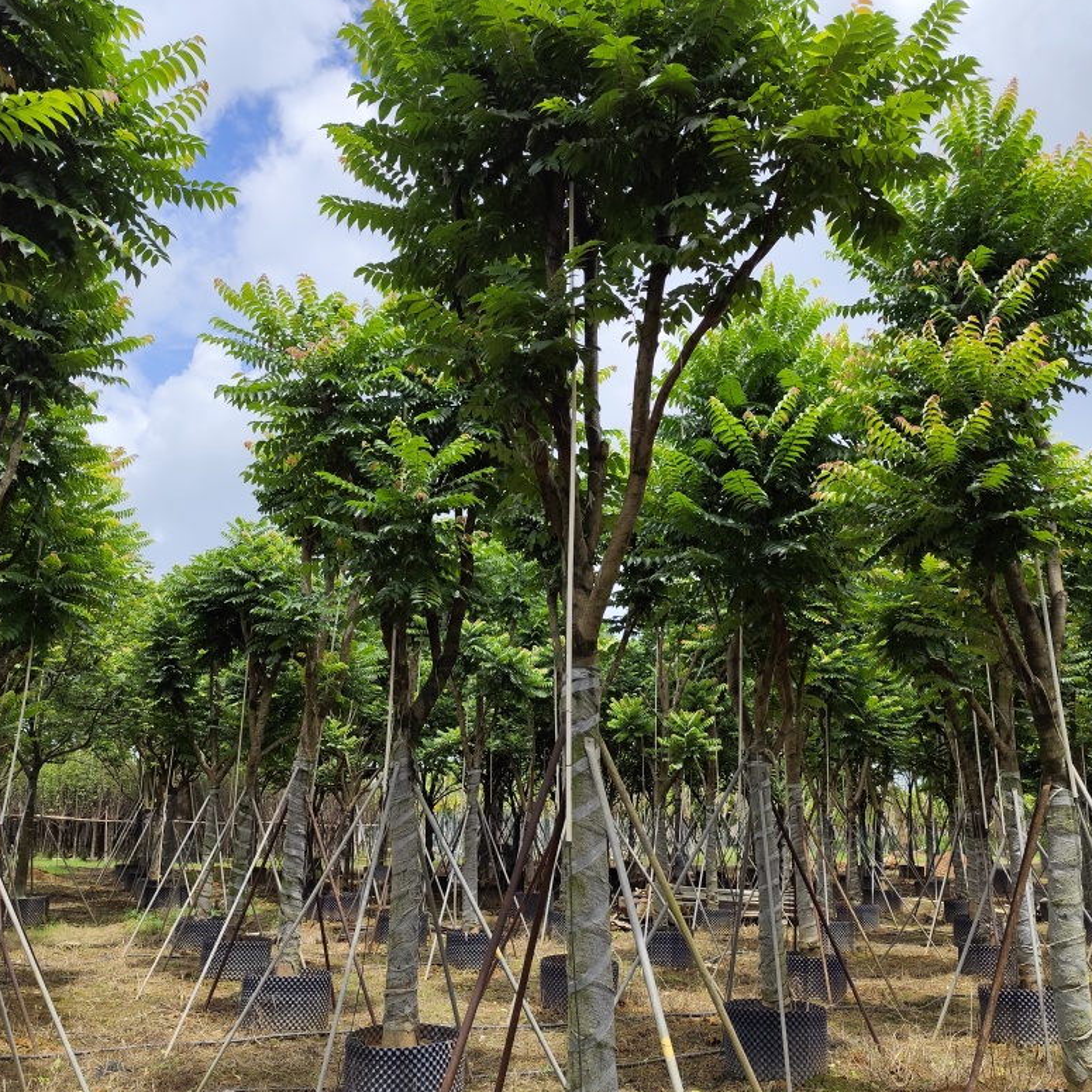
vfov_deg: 57.3
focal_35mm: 28
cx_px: 557
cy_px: 564
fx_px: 999
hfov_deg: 57.3
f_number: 1.65
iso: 50
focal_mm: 6.19
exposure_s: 1/1340
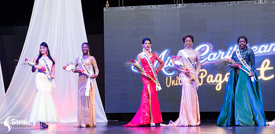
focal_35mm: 71
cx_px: 135
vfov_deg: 15.1
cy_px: 66
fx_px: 505
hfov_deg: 30.5
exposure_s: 1/160
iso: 4000
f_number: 5
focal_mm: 56
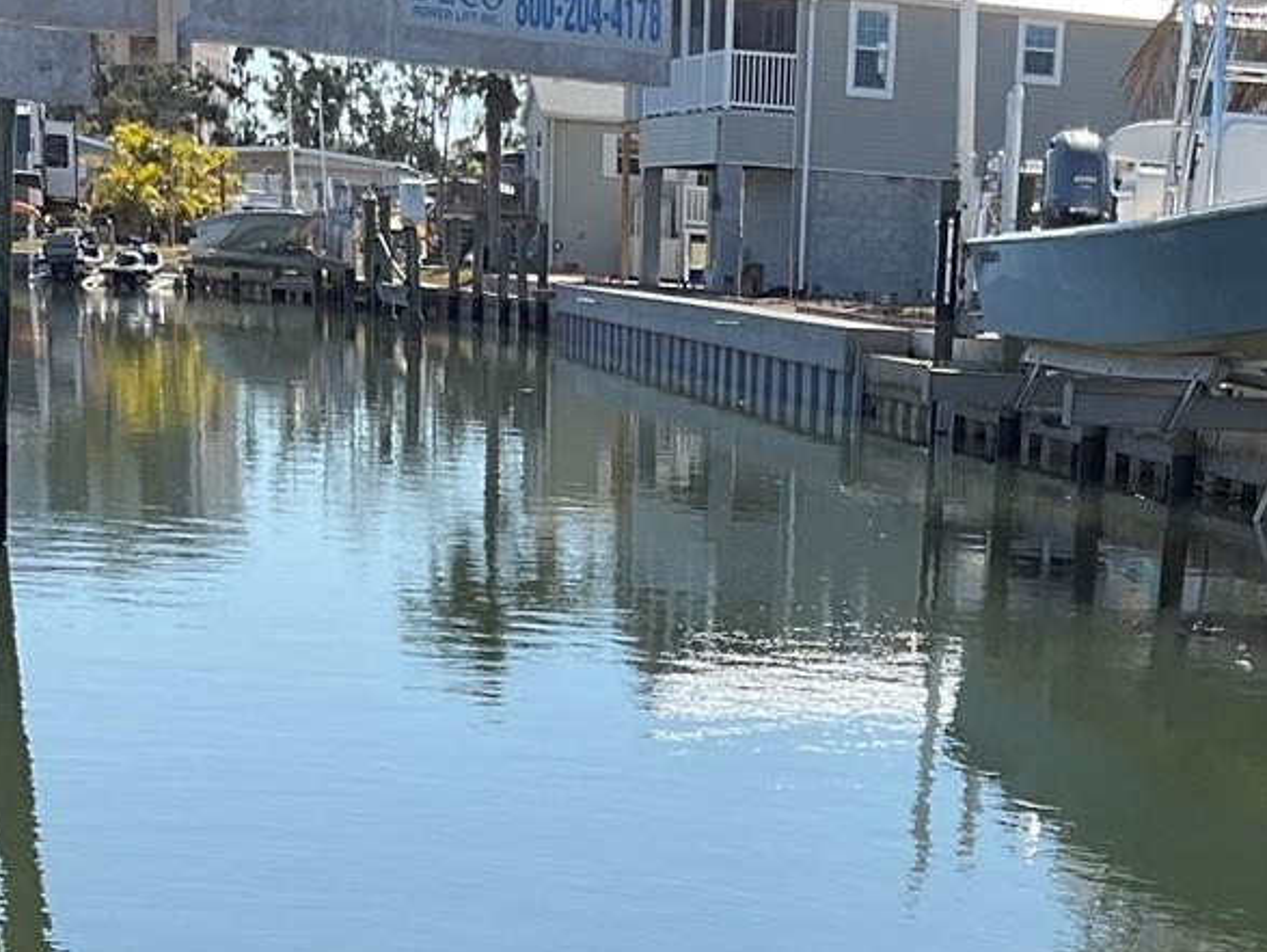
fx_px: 2893
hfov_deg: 24.5
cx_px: 932
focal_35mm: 79
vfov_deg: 17.6
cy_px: 1205
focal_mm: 3
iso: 16
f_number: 1.8
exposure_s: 1/1412
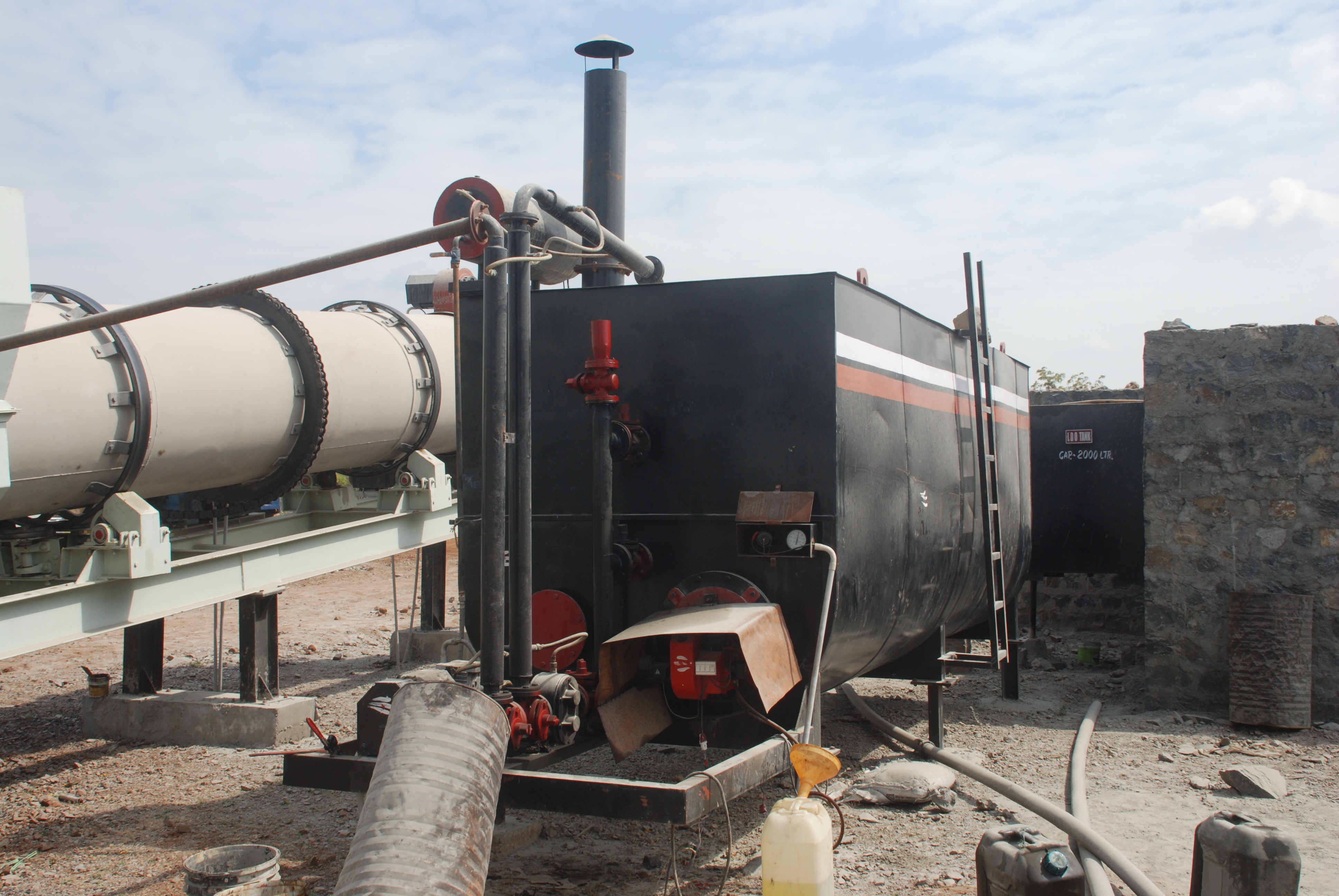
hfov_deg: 49.5
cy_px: 448
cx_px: 670
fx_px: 1452
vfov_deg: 34.3
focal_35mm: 39
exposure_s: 1/200
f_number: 11
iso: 200
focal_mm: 26
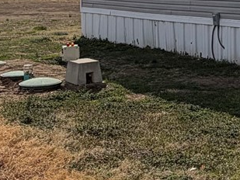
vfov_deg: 16.4
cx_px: 315
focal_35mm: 87
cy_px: -30
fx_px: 603
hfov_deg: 20.5
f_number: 2.2
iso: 20
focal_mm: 2.22
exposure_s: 1/2506
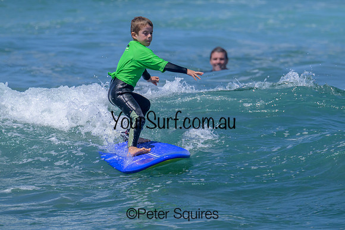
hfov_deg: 2.2
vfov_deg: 1.5
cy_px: 98
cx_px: 178
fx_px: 9063
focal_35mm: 946
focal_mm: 700
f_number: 11
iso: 800
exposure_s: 1/2000
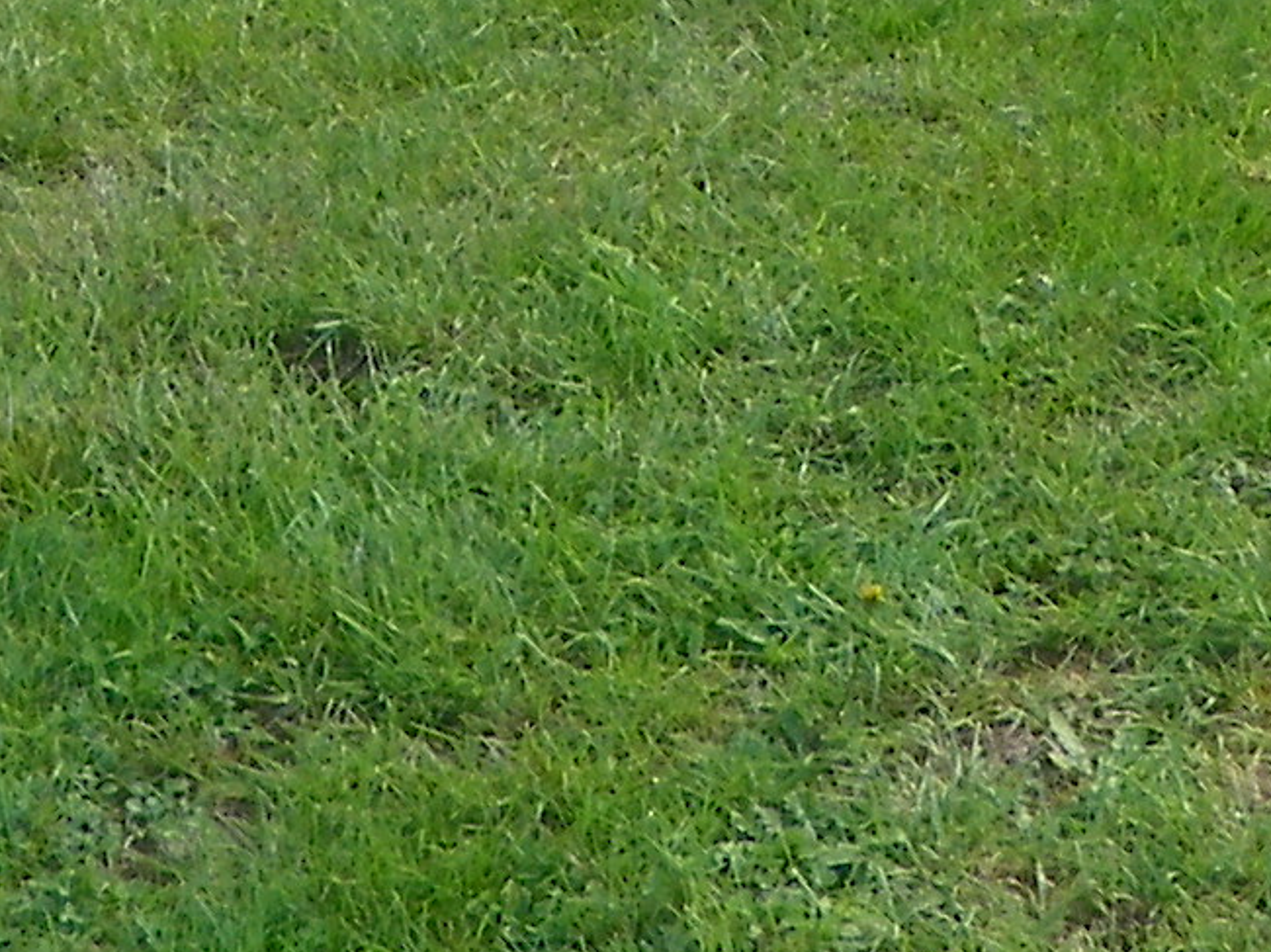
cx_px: 780
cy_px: -1812
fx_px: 7231
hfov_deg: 10.0
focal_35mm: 197
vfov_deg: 6.9
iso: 64
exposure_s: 1/100
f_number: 2.8
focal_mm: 5.7
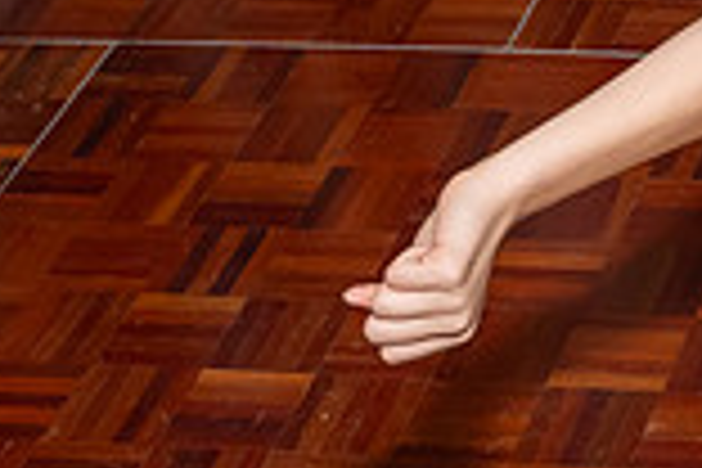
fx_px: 3295
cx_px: 1196
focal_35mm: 169
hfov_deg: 11.4
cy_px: -320
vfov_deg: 7.9
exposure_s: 1/250
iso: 1000
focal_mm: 26
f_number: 8
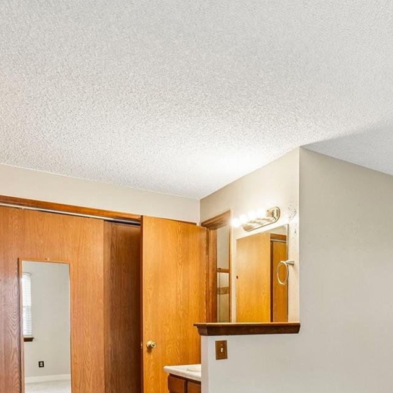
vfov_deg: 47.7
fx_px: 411
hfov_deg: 39.8
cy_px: 325
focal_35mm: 32
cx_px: 448
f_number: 8
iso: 400
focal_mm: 10
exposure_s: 1/6
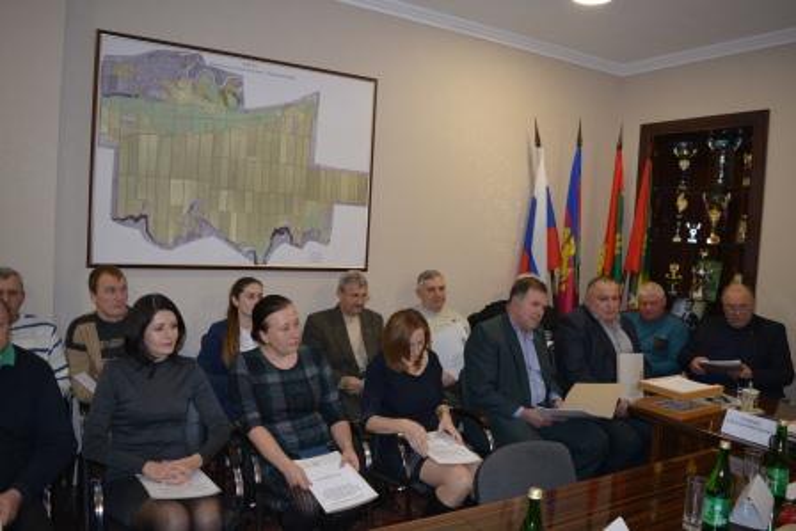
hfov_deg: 67.4
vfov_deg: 48.0
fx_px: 597
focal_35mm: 27
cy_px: 266
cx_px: 398
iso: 250
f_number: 3.5
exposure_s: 1/30
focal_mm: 18
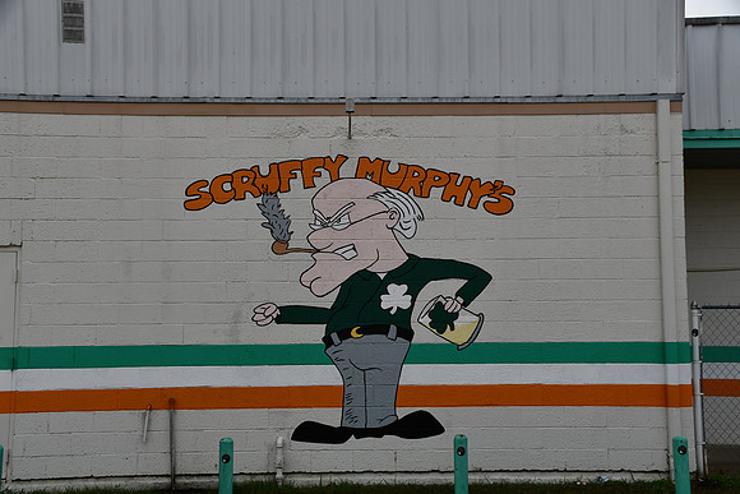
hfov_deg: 41.1
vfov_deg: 28.1
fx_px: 987
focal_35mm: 48
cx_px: 370
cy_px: 247
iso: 125
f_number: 8
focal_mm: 32
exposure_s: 1/250
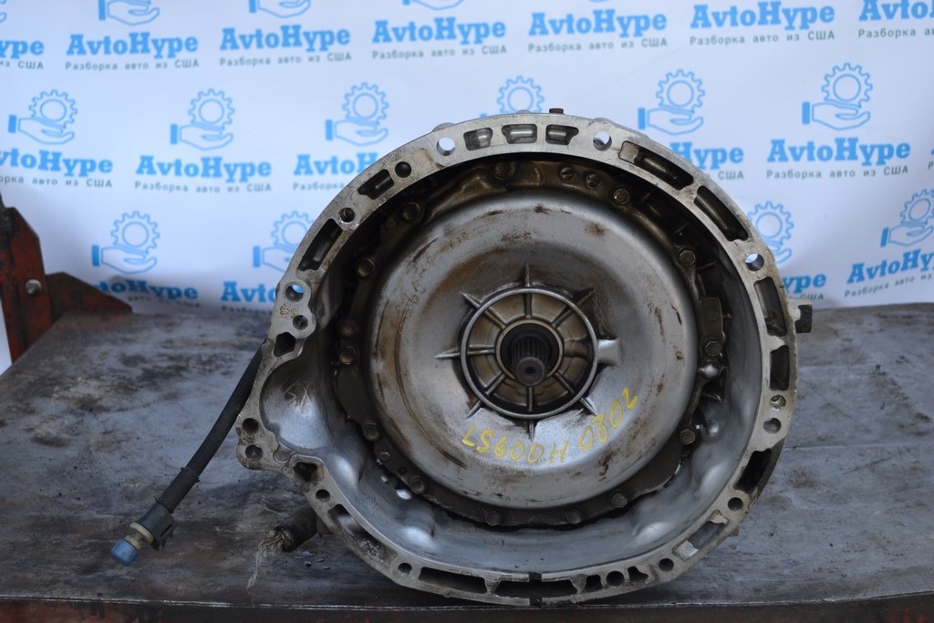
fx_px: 1245
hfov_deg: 41.1
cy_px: 312
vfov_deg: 28.1
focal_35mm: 48
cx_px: 467
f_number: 4.8
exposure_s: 1/125
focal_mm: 32
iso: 200
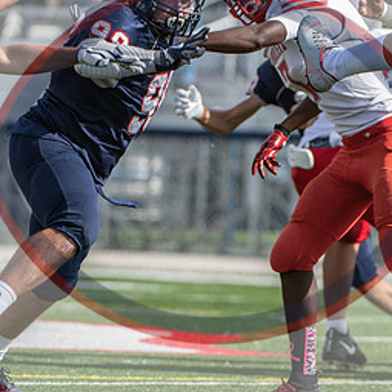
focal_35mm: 638
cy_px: 155
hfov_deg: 2.7
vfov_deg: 2.7
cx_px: 355
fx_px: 8174
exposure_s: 1/1000
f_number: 4
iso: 64
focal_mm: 220
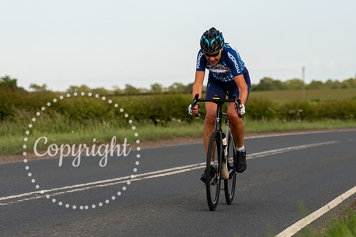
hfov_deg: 13.9
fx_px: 1465
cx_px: 208
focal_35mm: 148
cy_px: 89
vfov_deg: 9.3
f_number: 3.5
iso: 160
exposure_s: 1/1000
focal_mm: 95
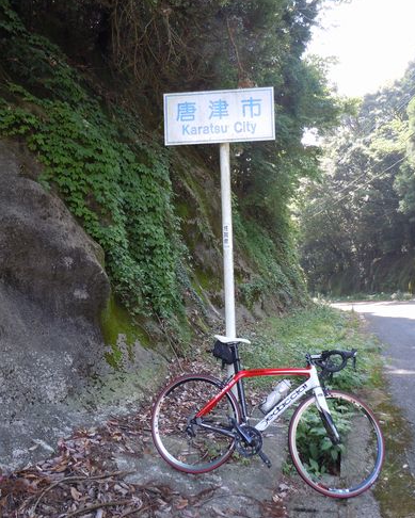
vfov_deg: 58.7
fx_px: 460
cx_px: 212
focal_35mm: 30
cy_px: 244
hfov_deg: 48.5
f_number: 3.7
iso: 125
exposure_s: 1/60
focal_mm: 5
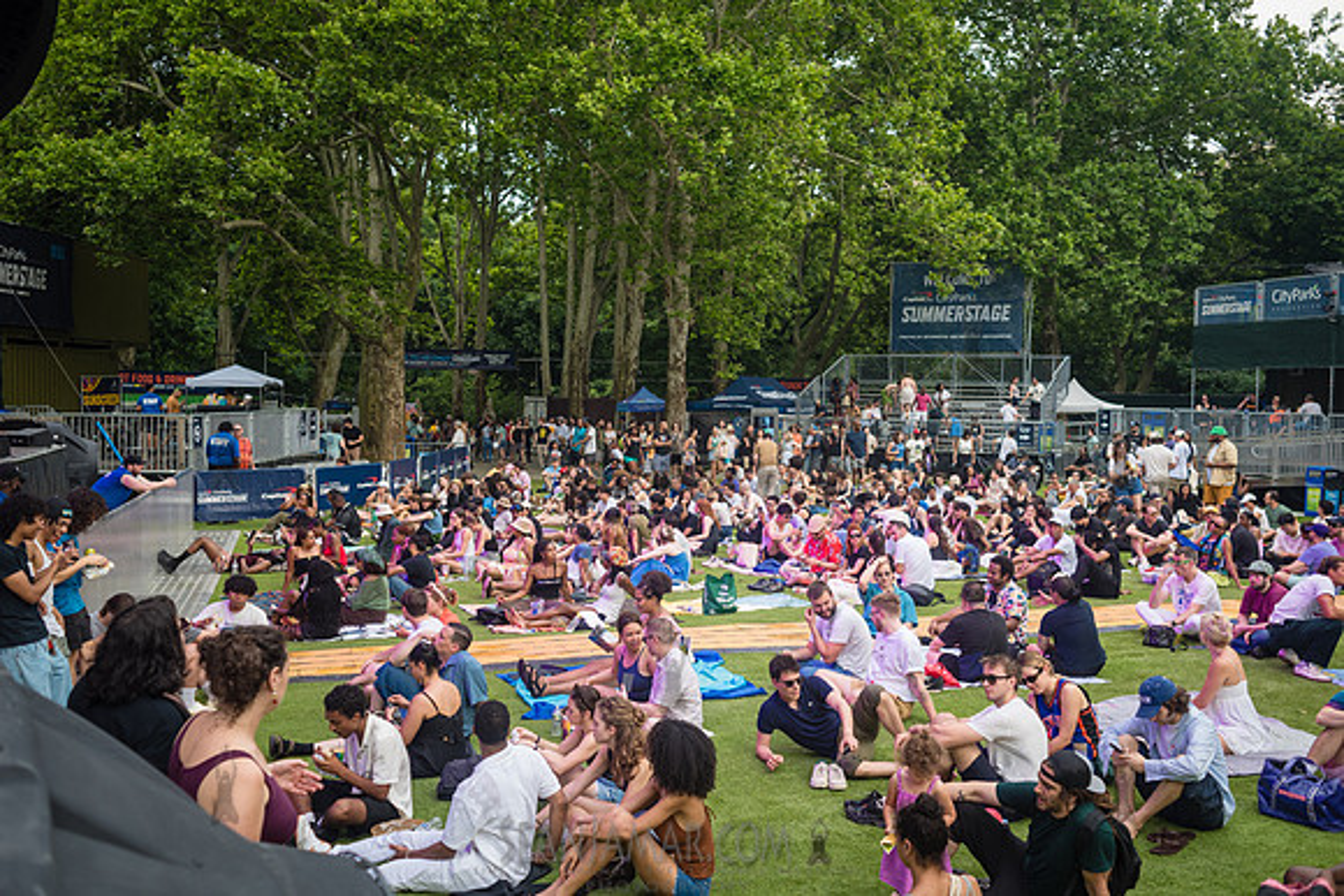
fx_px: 1307
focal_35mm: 35
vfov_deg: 37.9
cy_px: 448
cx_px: 672
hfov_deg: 54.4
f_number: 3.5
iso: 250
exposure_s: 1/640
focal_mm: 35
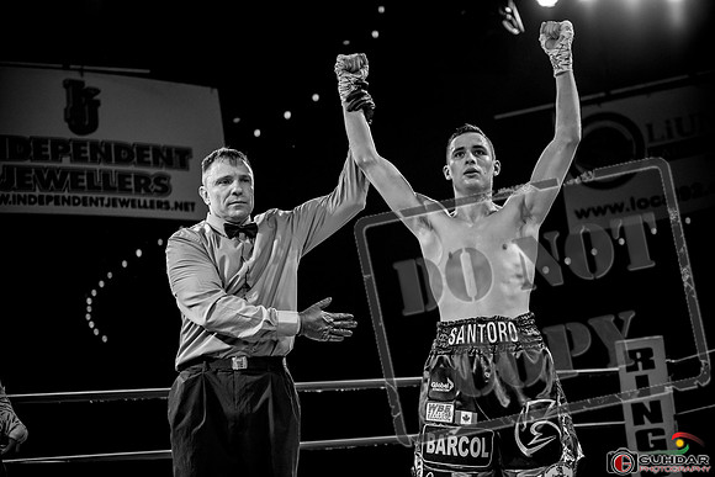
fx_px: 1391
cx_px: 358
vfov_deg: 19.5
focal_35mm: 70
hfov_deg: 28.8
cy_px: 238
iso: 2000
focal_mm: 70
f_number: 2.8
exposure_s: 1/1000
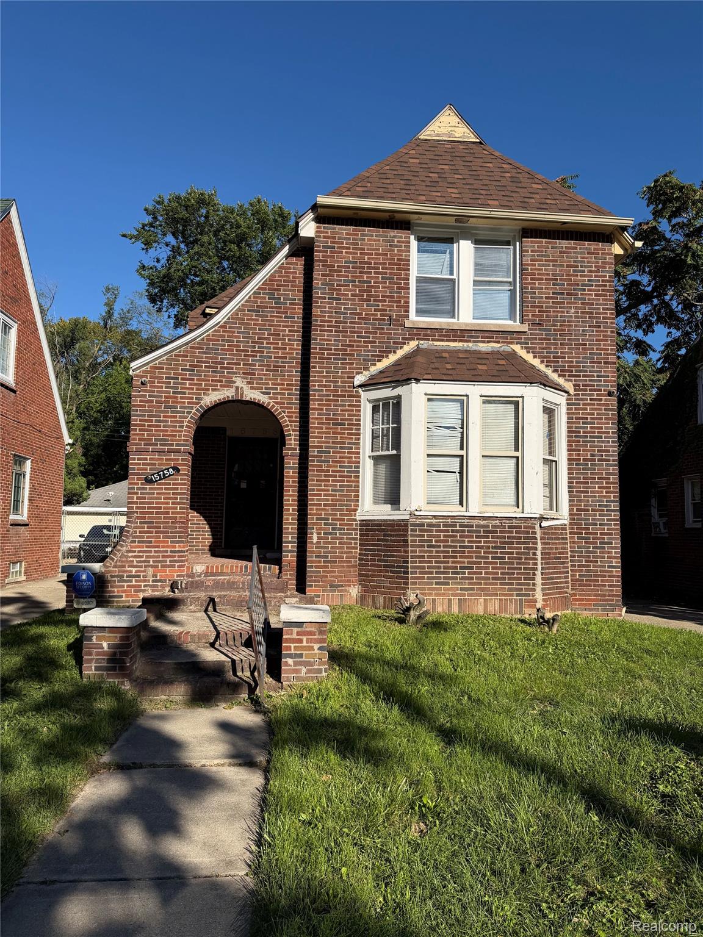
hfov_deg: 56.8
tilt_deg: +6.2
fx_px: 650
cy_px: 468
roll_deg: -1.3
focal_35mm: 24
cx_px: 352
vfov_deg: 71.6
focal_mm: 6.76
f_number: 1.78
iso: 80
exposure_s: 1/4405
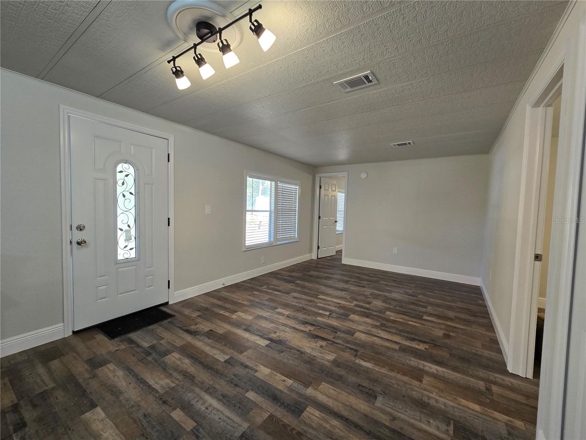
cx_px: 293
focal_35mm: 13
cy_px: 220
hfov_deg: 106.2
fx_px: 220
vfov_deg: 89.9
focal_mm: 2.2
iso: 160
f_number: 2.2
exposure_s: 1/60
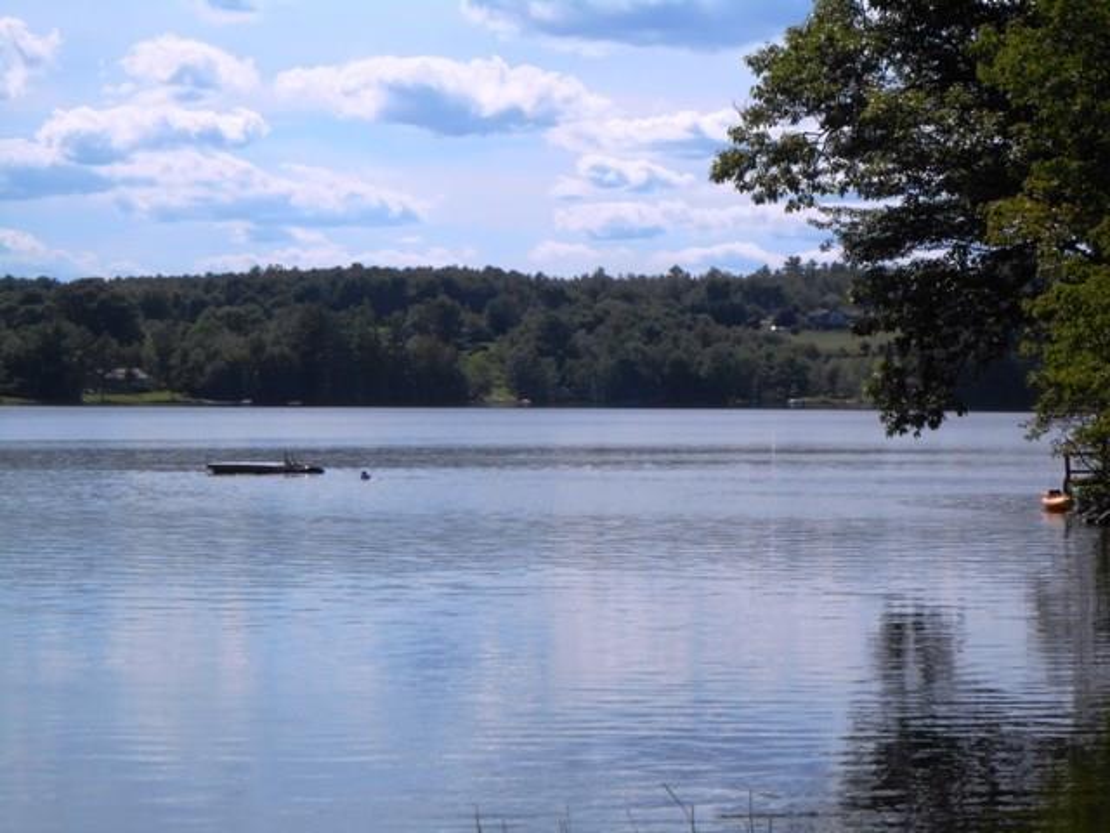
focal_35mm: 119
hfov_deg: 16.6
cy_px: 416
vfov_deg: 12.5
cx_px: 555
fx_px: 3816
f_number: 5.5
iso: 80
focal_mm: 21.2
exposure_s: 1/1000
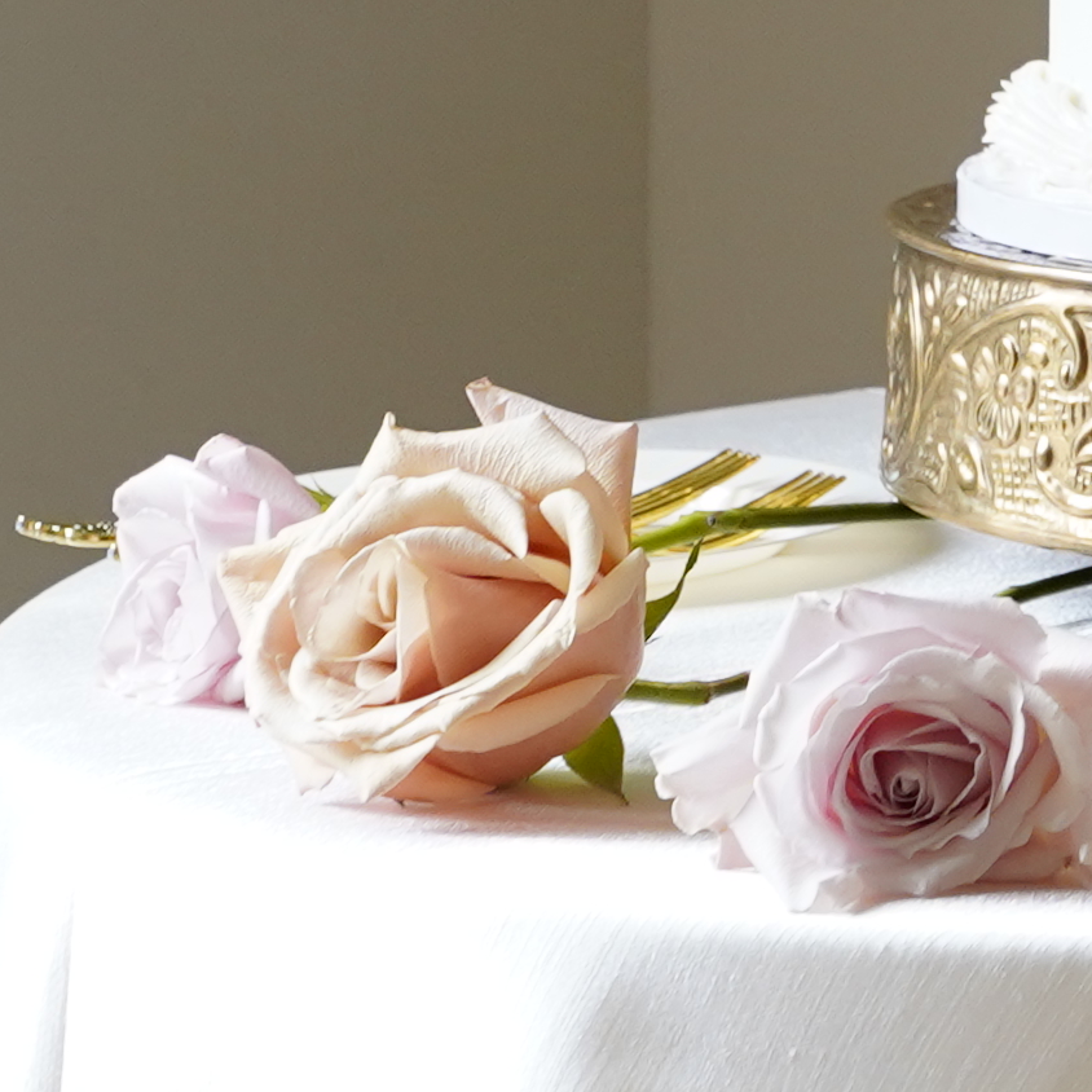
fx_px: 5175
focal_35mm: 145
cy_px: -536
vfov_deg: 11.5
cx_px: 2254
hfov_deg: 10.9
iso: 1000
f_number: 5.6
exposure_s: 1/125
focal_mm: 24
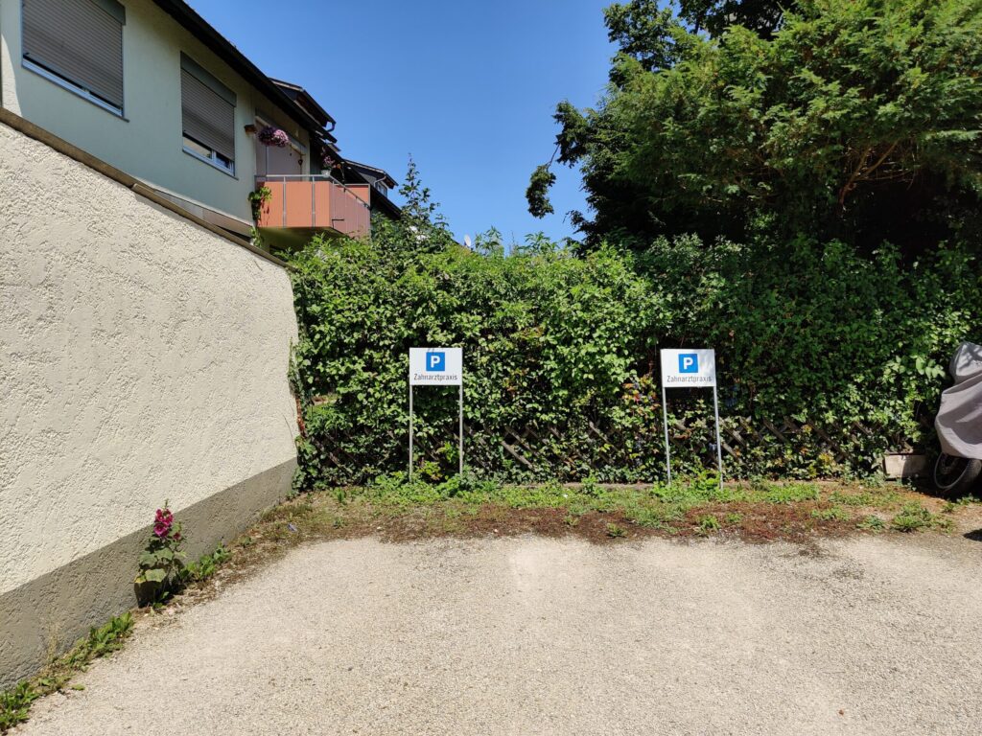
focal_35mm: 27
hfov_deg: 65.3
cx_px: 491
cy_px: 368
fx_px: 766
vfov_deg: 51.4
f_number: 1.65
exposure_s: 1/2780
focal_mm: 4.75
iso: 100
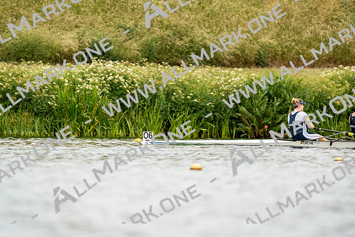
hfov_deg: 3.4
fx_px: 5918
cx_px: 178
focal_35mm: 600
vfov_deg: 2.3
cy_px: 118
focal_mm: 600
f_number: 6.3
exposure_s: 1/2000
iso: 500
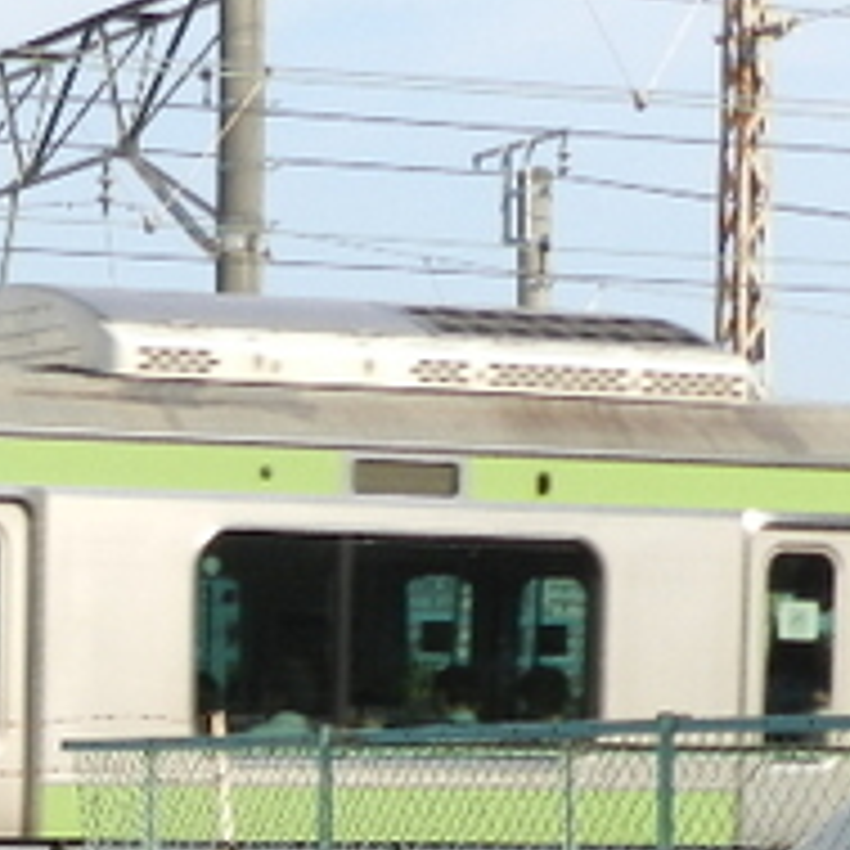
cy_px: 1264
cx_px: -702
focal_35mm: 172
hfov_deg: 9.6
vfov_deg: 9.9
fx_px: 4778
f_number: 4.2
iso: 160
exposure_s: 1/640
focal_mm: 8.1
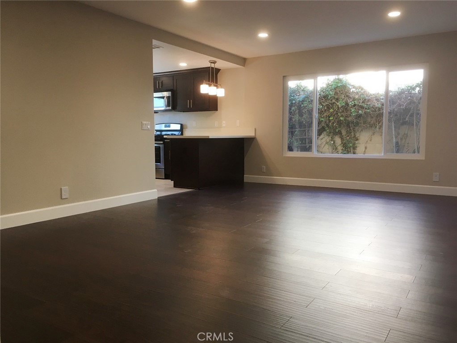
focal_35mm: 29
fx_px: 383
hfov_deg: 61.7
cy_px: 172
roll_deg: -0.4
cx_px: 228
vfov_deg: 48.2
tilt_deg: -5.9
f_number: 2.2
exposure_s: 1/30
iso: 25
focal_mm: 4.15
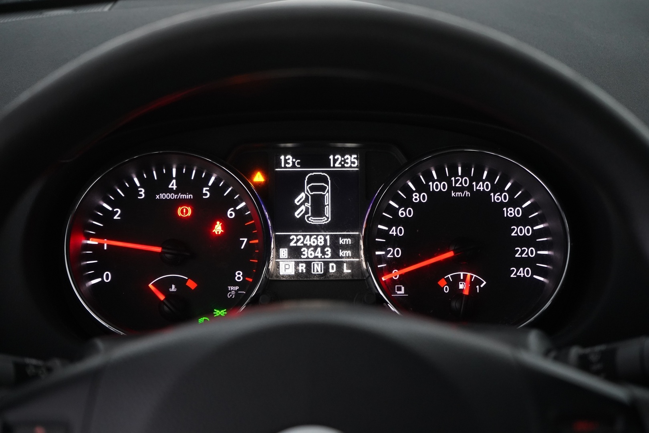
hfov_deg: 28.8
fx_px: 1262
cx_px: 324
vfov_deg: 19.5
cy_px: 216
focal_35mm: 70
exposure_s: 1/40
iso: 4000
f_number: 5.6
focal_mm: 70
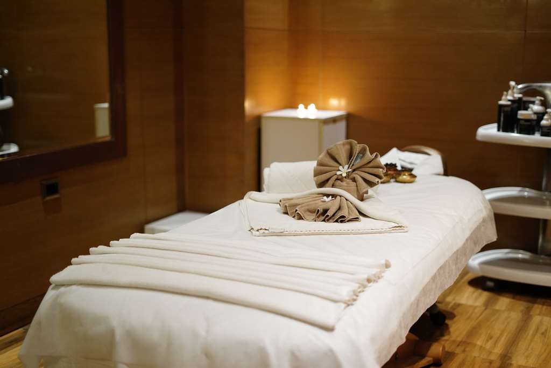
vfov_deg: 27.0
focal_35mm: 50
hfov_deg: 39.6
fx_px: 765
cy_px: 184
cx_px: 276
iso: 2000
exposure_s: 1/100
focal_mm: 50
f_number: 1.8
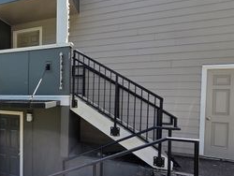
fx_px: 176
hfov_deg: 56.8
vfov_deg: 53.1
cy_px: 96
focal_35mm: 26
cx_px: 19
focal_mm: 2.2
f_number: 2.2
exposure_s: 1/773
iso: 50
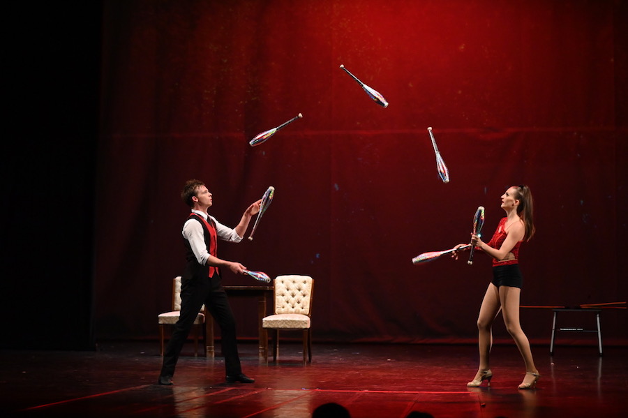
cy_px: 209
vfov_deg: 16.1
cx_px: 314
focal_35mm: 85
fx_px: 1482
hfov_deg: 23.9
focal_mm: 85
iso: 6400
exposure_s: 1/400
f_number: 2.8
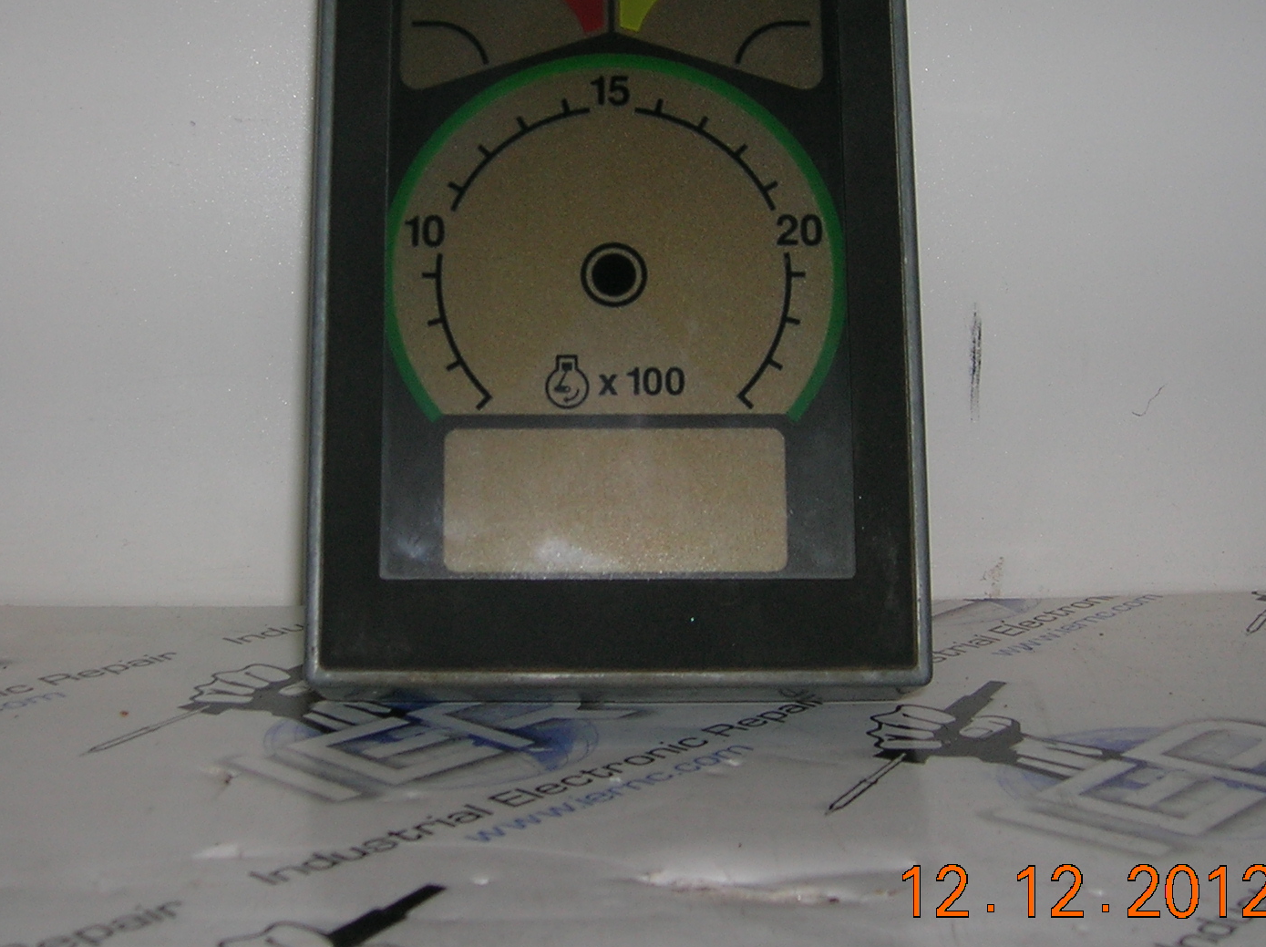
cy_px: 274
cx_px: 596
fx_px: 2046
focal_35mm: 56
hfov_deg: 34.4
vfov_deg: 25.8
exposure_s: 1/60.1
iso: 50
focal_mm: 5.7
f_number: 2.9
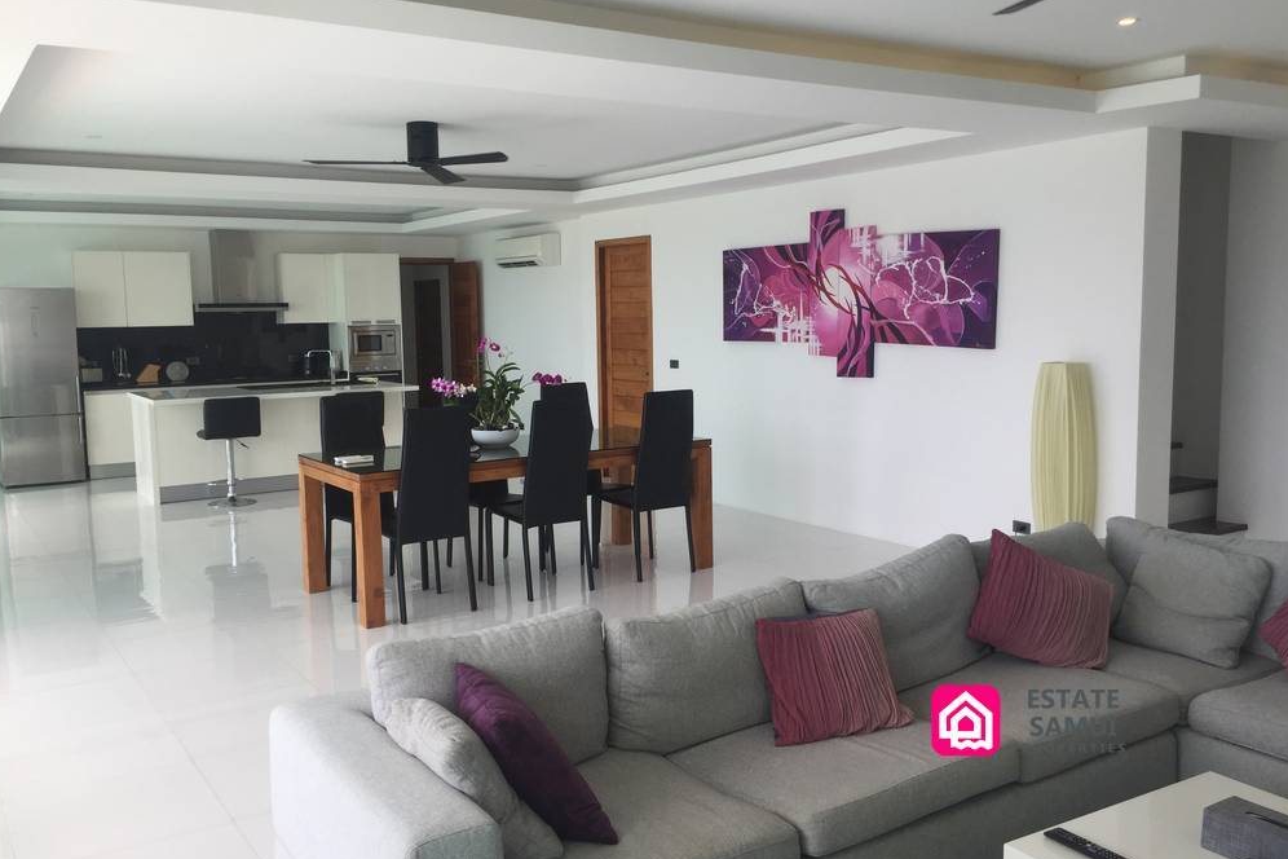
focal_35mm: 31
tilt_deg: -6.9
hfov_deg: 60.3
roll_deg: -0.5
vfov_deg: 42.3
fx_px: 1109
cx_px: 650
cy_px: 431
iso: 32
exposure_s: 1/391
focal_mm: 4.15
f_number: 2.2
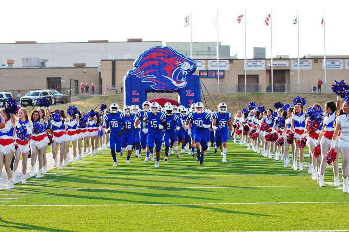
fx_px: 1133
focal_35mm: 117
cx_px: 174
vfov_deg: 11.7
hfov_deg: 17.5
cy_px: 116
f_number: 4
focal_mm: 77.5
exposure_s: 1/1000
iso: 400
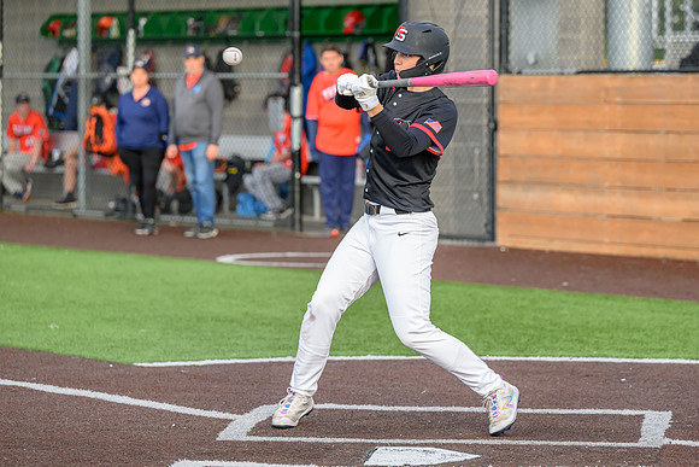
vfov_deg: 9.3
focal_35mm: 147
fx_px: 2859
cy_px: 190
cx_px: 427
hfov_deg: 13.9
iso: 1600
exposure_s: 1/2000
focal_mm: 120
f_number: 3.2
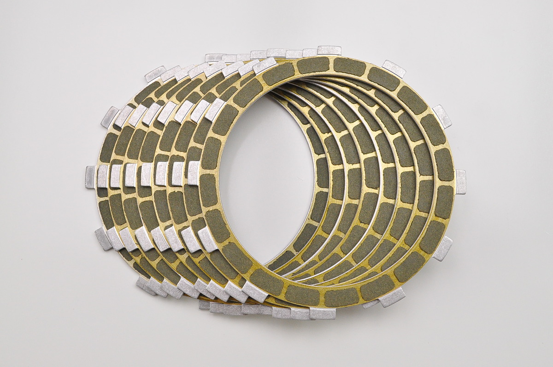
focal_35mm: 39
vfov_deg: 34.1
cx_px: 276
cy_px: 184
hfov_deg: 49.6
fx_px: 598
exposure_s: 1/500
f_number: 9
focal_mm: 26
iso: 2000
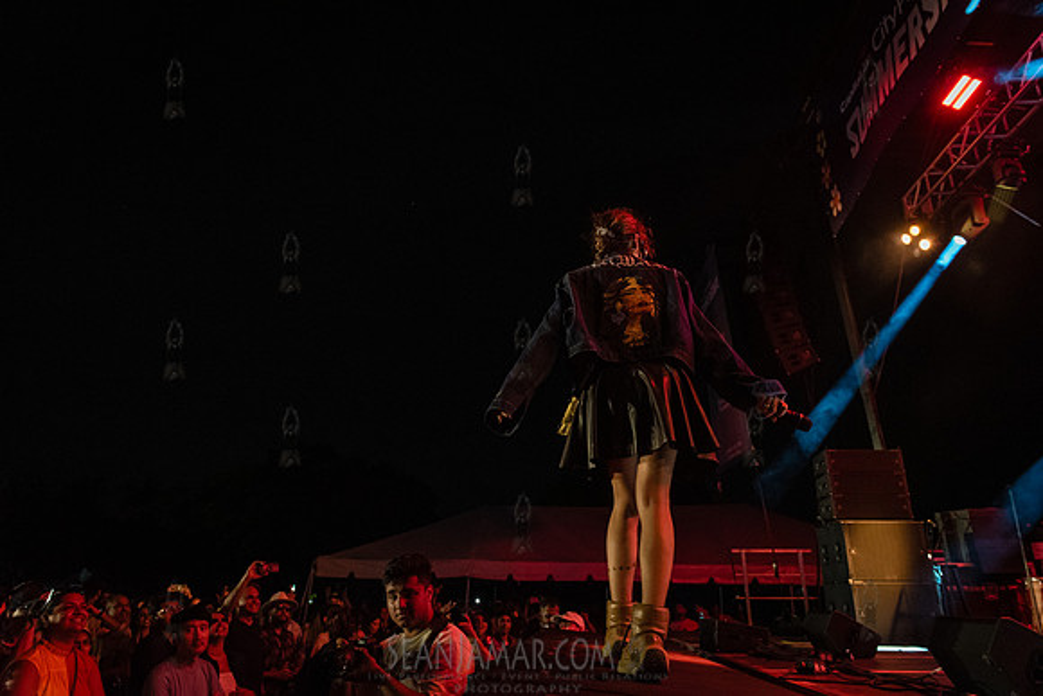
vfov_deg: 53.2
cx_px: 522
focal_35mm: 24
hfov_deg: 73.7
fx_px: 695
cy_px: 348
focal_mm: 24
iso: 6400
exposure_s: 1/400
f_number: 3.5
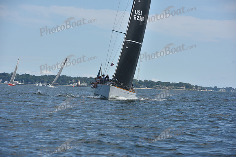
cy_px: 78
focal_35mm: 200
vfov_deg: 6.9
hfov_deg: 10.3
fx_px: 1311
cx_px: 118
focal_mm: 200
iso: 320
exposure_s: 1/1000
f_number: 11
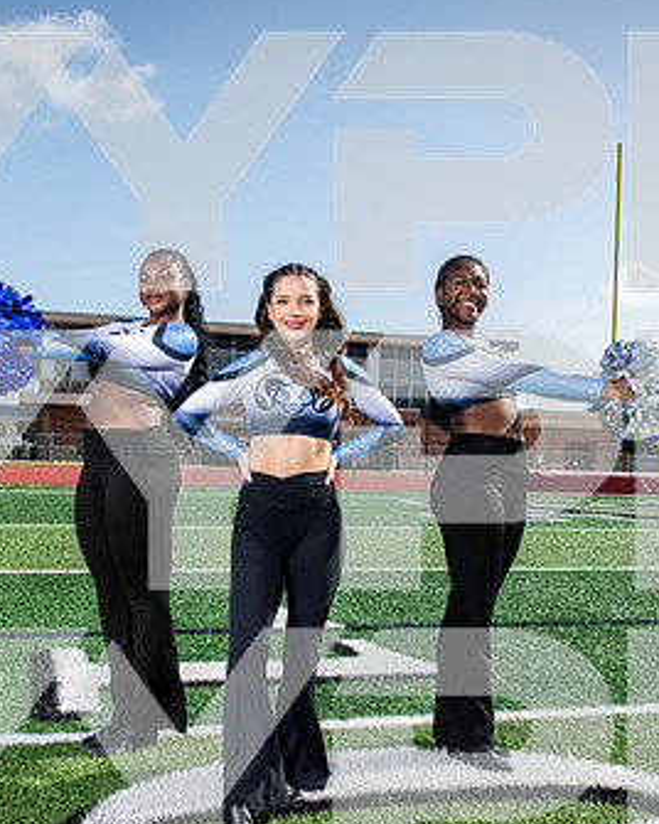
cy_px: 461
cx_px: 293
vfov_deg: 46.7
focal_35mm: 39
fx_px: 951
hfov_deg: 38.2
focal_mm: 24
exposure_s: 1/400
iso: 125
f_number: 7.1
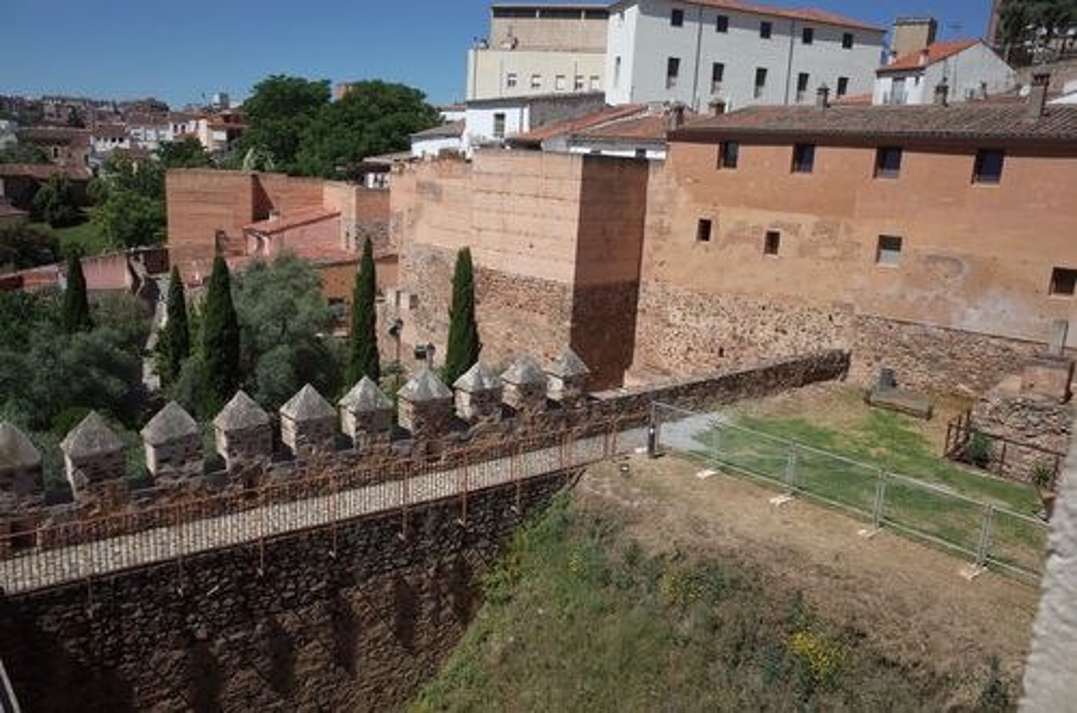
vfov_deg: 46.2
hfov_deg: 65.6
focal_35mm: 28
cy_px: 356
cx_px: 538
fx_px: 836
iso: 100
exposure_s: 1/750
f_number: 5.6
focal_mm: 18.3
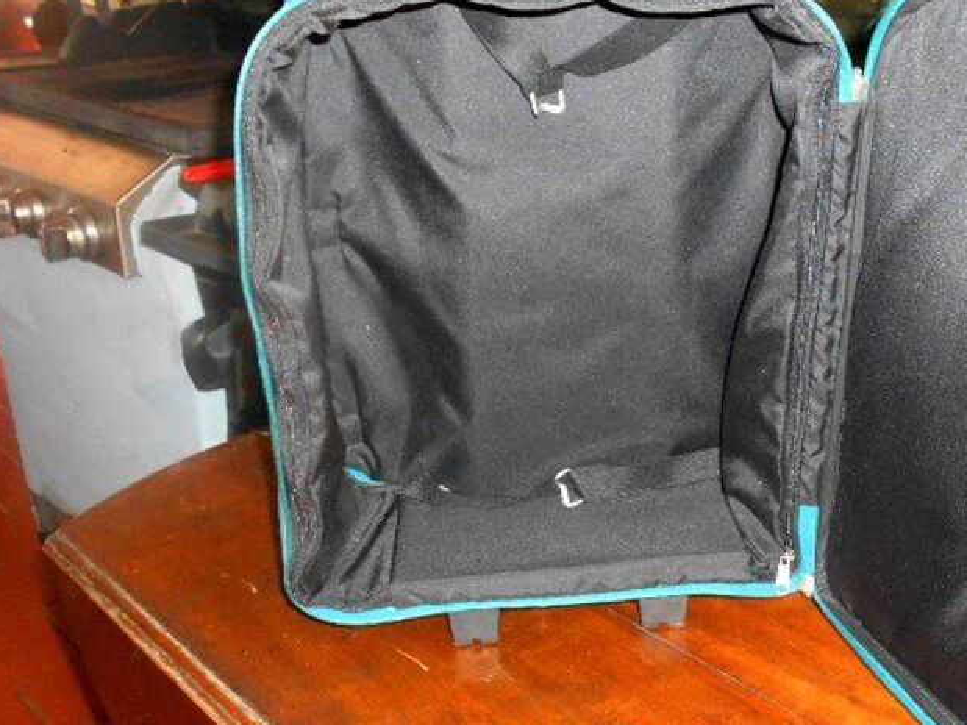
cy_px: 423
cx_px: 723
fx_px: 1173
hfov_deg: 43.4
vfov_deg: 34.3
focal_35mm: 42
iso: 560
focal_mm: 4.6
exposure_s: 1/25
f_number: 3.2
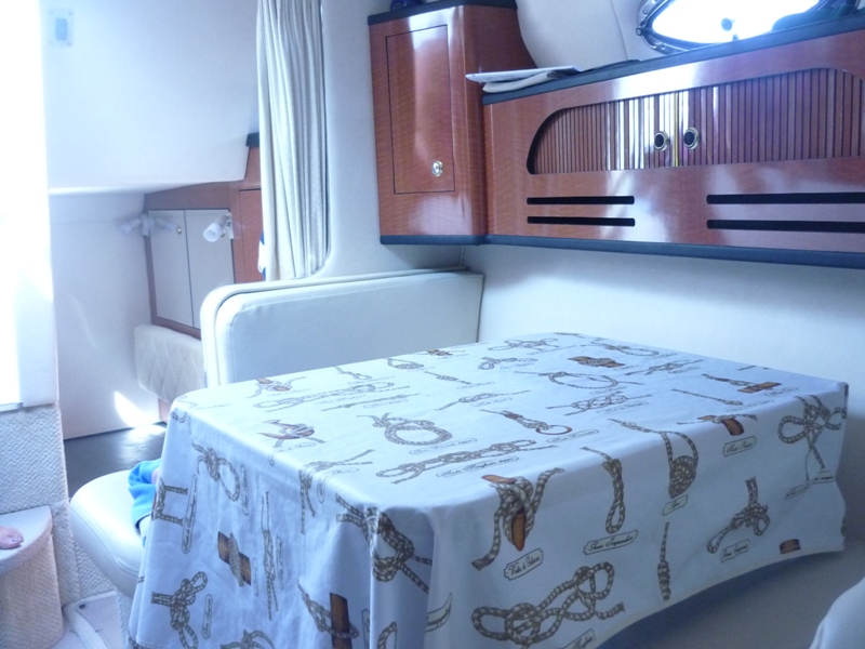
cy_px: 324
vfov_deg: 42.9
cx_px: 432
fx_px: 825
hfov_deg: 55.4
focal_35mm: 33
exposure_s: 1/125
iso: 400
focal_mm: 5.5
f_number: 2.8
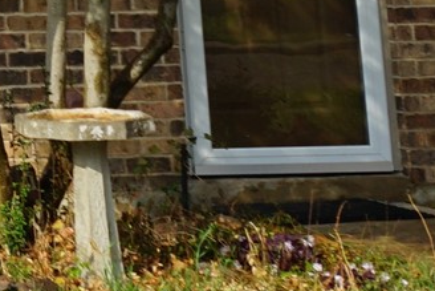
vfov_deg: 6.6
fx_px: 2321
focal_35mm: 192
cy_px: -535
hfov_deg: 9.2
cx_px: -740
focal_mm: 29
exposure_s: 1/125
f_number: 11
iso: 100
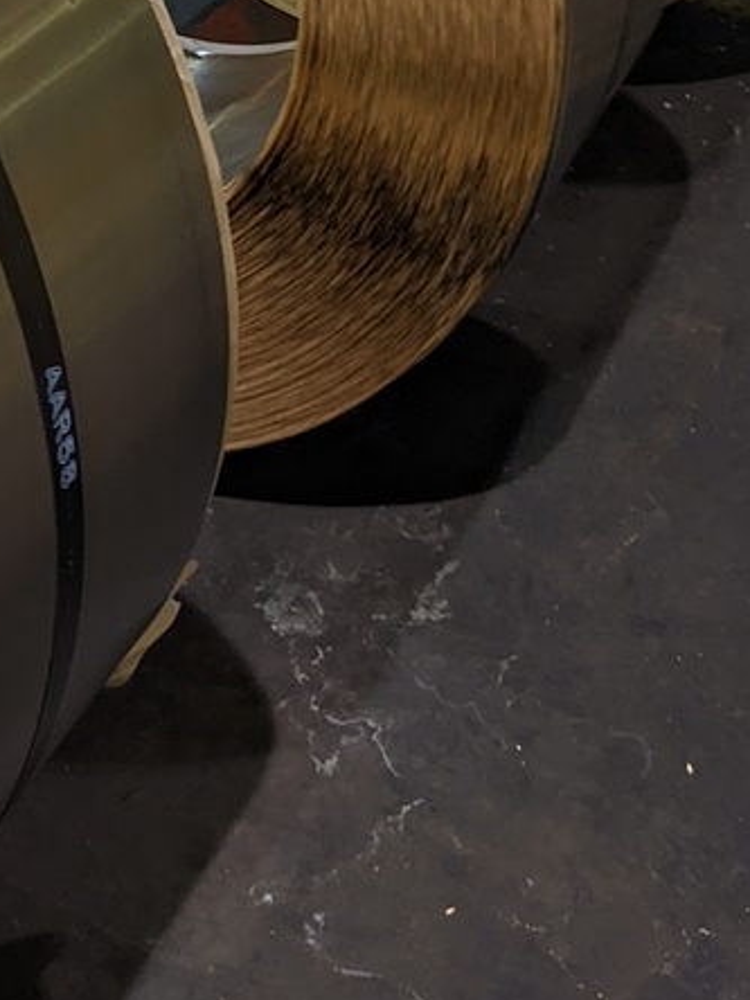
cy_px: -152
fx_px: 2340
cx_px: -27
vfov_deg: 22.5
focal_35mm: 81
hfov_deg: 17.7
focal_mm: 4.44
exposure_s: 1/24
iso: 52
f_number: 1.8
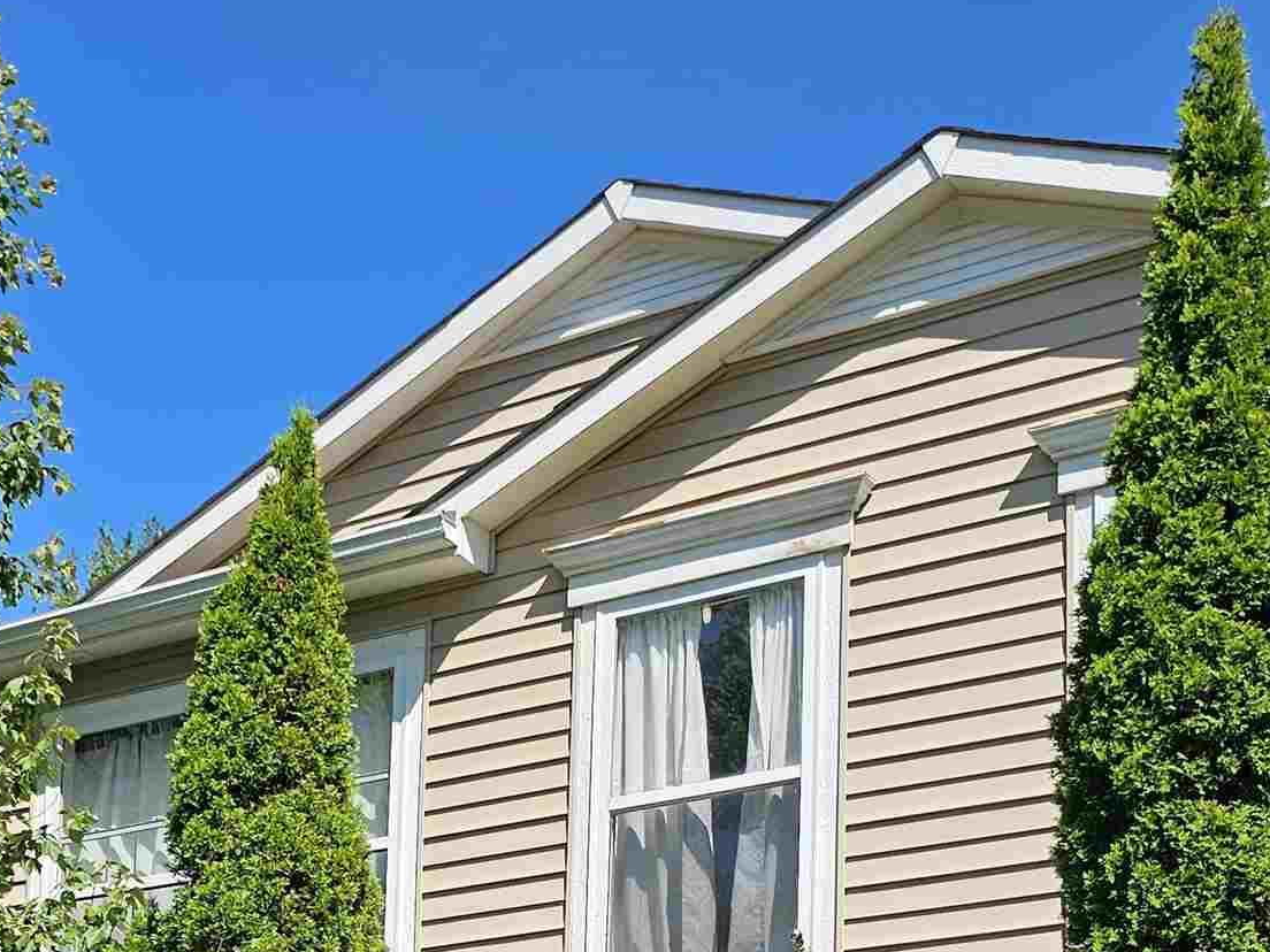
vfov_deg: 21.0
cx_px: 332
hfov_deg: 29.8
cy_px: 1200
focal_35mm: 64
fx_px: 2348
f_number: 1.7
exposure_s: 1/657
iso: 10
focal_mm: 6.3
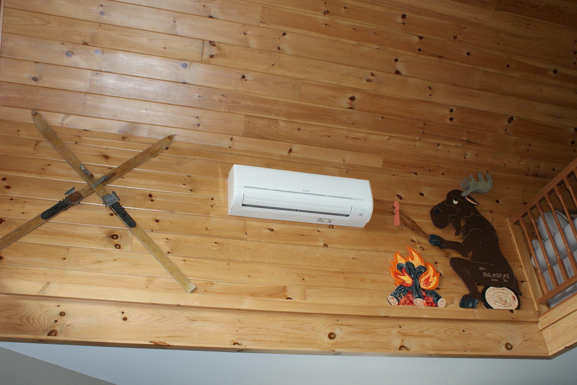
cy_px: 192
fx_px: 529
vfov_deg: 40.0
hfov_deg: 57.2
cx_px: 288
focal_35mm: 33
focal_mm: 22
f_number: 5.6
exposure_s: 1/60
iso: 400
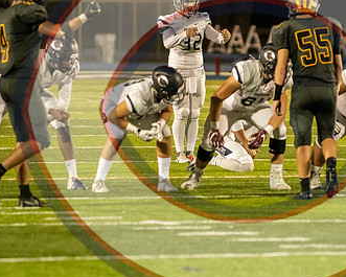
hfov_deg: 3.9
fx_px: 5060
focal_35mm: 494
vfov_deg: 3.1
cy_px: 109
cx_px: 241
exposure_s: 1/1250
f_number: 2.8
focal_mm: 200
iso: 10000
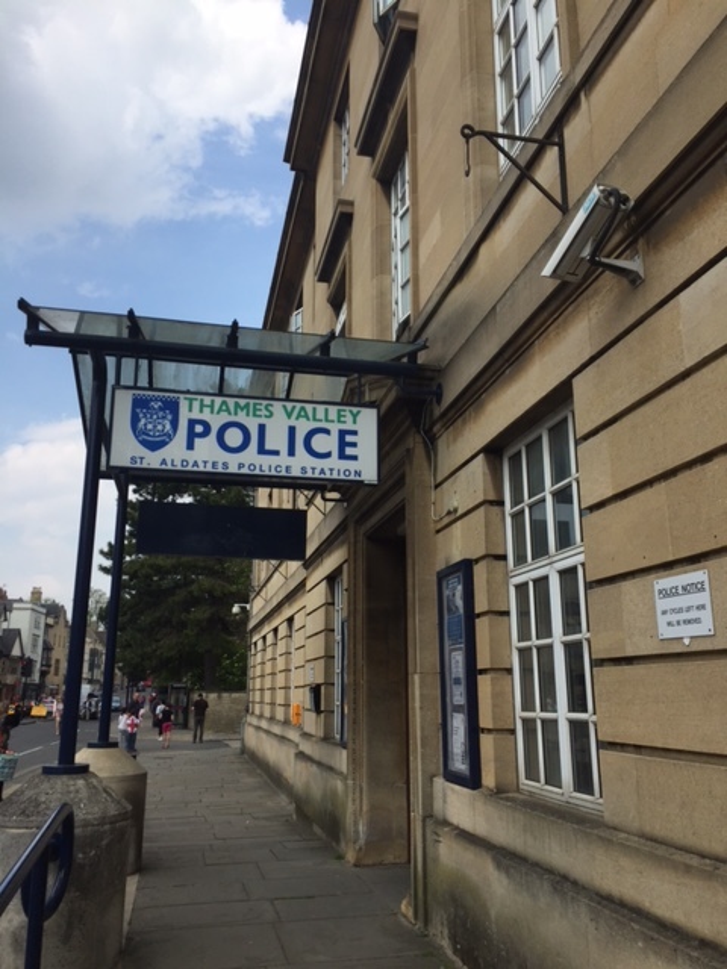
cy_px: 484
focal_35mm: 29
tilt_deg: +14.3
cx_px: 364
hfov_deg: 48.2
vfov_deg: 61.7
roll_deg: +1.9
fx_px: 812
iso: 32
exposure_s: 1/1883
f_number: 2.2
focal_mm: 4.15
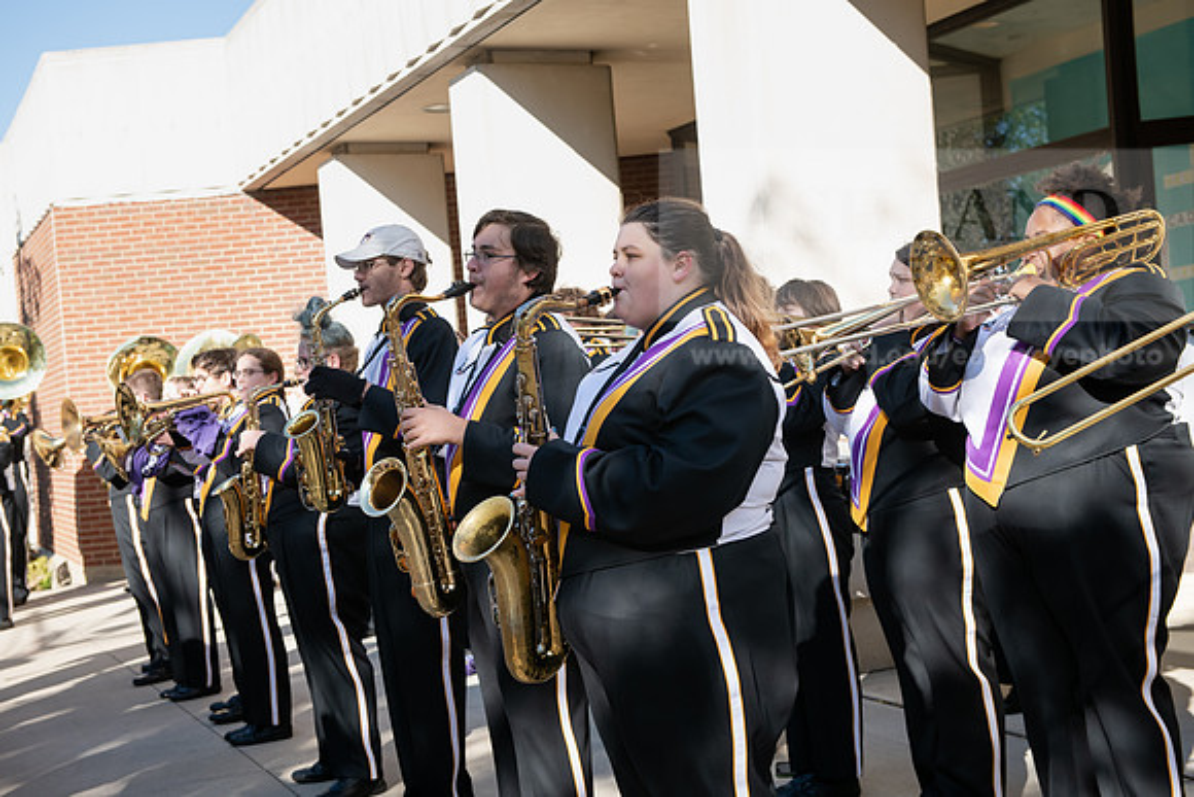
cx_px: 597
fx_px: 1659
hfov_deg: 39.6
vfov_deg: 27.0
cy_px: 398
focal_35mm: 50
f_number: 5.6
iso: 400
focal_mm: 50
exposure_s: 1/640
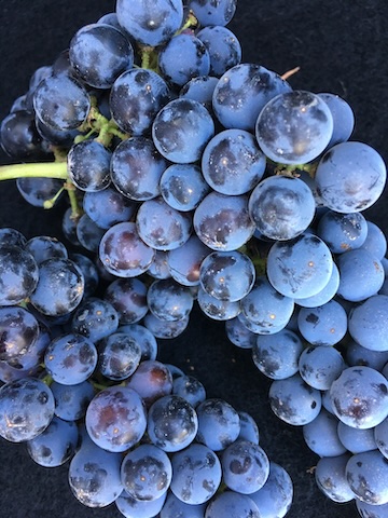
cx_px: 194
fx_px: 433
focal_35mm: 29
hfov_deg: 48.2
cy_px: 259
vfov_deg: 61.7
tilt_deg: -74.1
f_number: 2.2
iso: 100
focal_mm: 4.15
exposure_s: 1/30
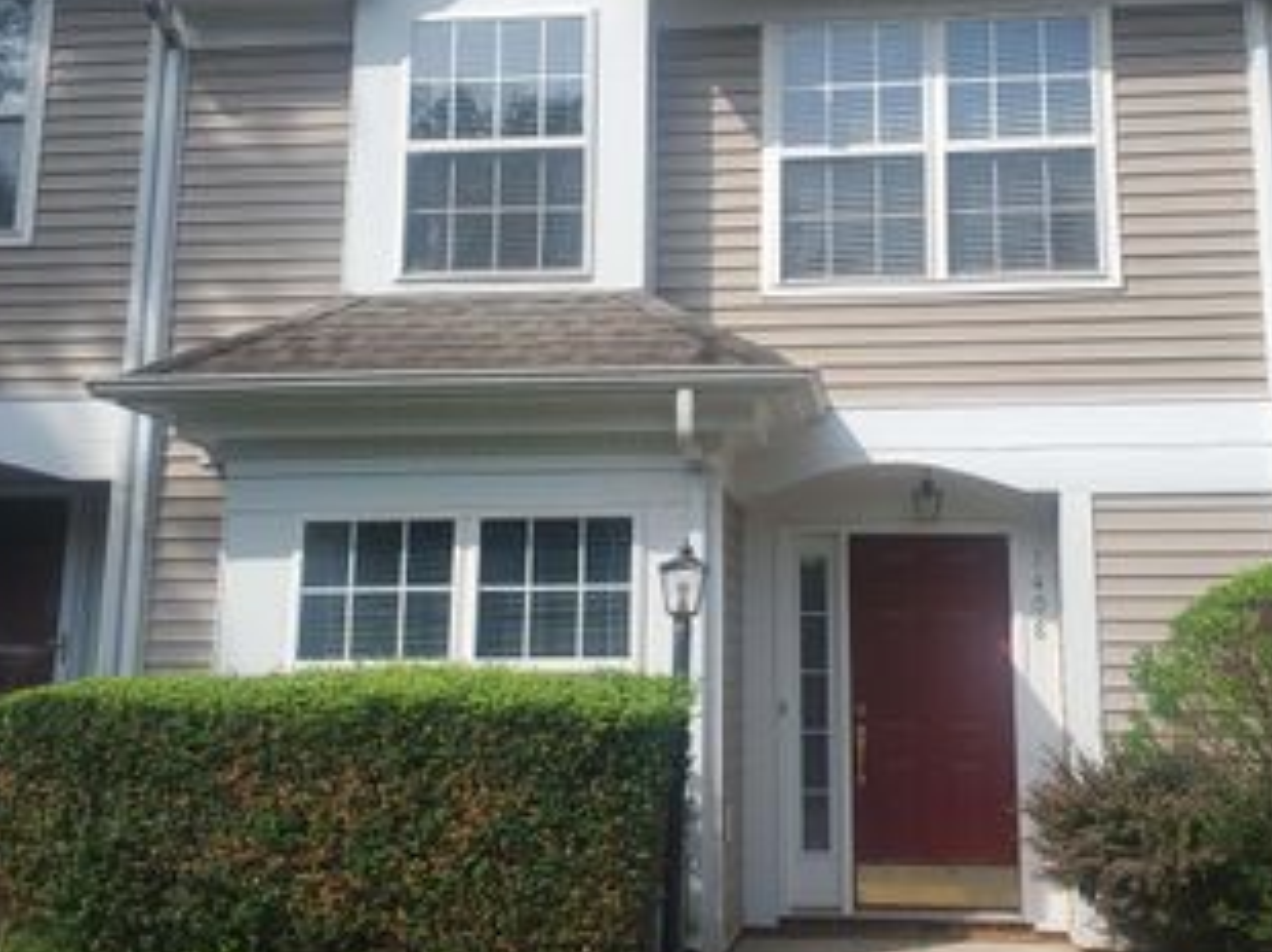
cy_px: 396
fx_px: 1542
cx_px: 710
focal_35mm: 42
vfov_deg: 34.2
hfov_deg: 44.7
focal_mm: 4.3
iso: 50
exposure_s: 1/1380
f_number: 2.4
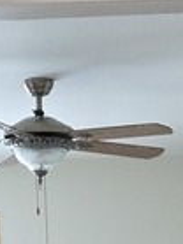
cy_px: 507
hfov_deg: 8.3
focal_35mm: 179
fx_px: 1264
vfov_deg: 10.1
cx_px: 111
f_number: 1.8
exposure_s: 1/60
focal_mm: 5.4
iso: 100
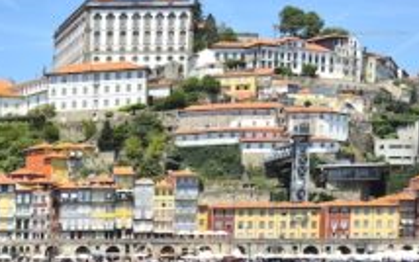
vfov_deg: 13.8
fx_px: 1040
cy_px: 350
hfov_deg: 20.3
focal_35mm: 91
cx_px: -168
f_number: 1.8
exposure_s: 1/2496
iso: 25
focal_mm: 5.4
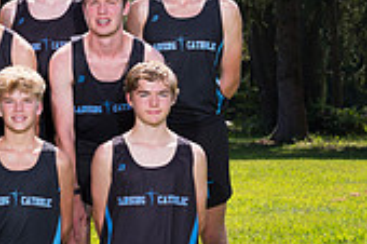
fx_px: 2210
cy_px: 108
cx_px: -159
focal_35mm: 217
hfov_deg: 9.3
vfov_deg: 6.3
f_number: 6.3
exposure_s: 1/250
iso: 100
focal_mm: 50
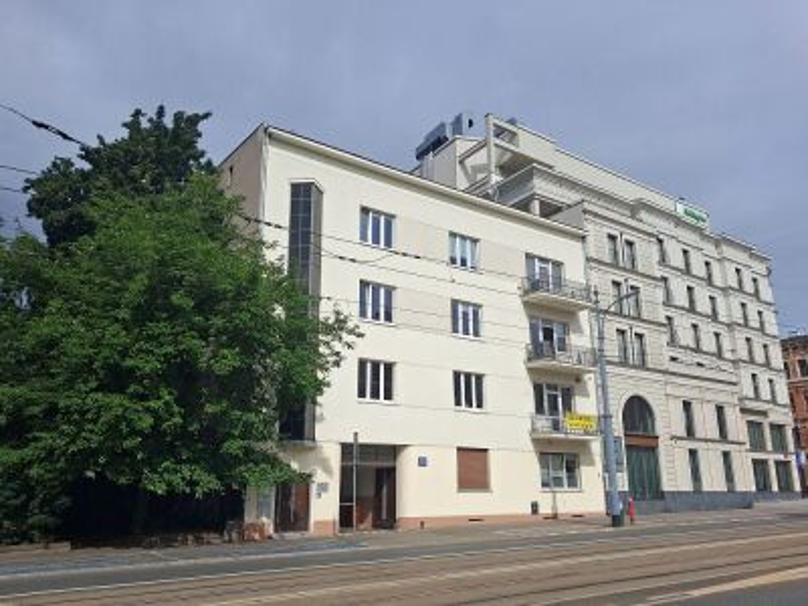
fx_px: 630
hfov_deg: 65.3
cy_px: 303
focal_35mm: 27
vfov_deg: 51.4
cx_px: 404
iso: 20
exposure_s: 1/1294
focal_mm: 4
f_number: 1.8
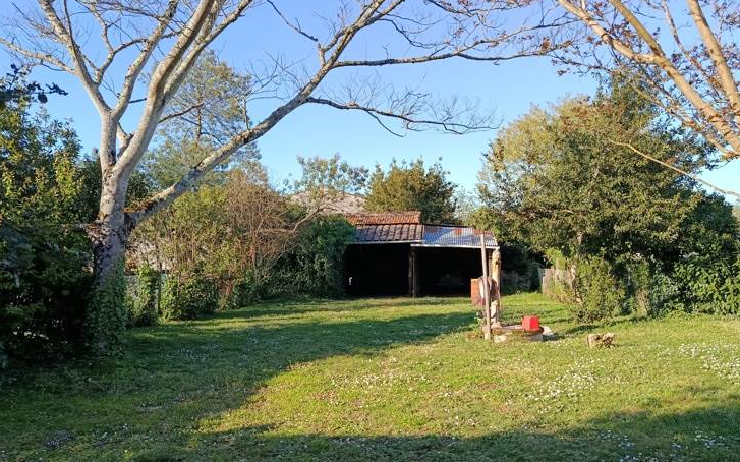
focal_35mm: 28
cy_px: 290
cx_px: 393
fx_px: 565
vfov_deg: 44.1
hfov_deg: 66.4
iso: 50
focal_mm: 5.24
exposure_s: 1/240
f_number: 1.7
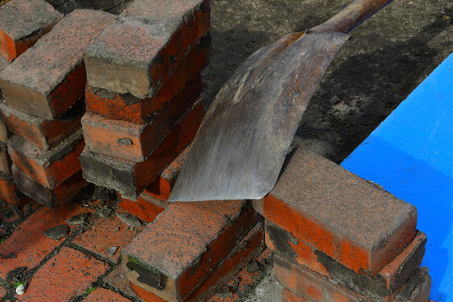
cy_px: 151
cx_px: 226
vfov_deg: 16.7
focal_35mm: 82
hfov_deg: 24.8
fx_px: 1032
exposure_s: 1/125
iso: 200
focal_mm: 55
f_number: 11
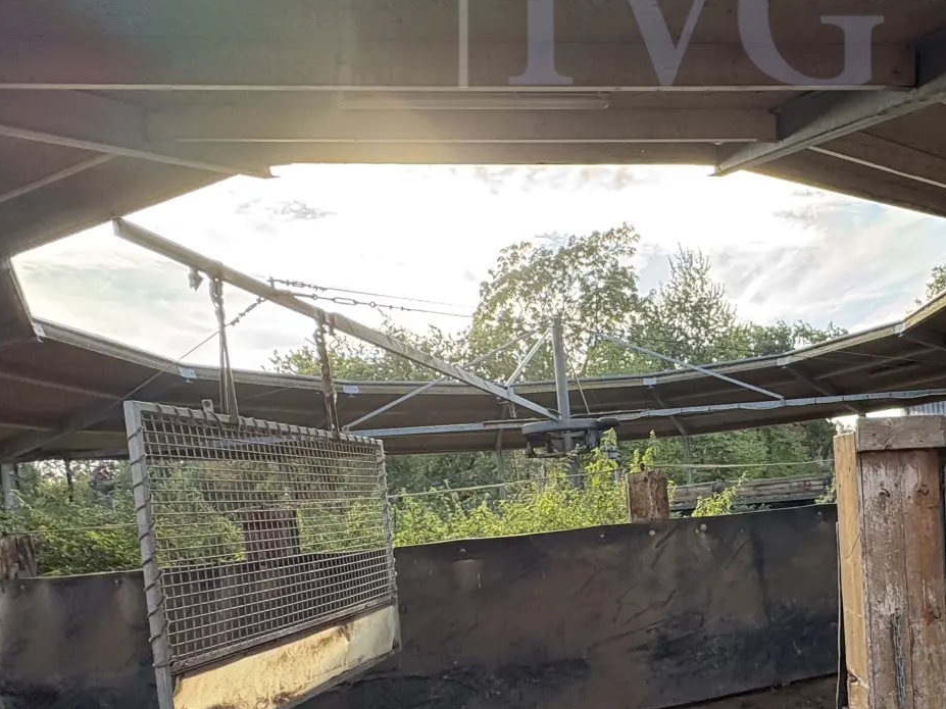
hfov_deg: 57.7
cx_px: 738
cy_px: 523
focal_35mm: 29
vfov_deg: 46.6
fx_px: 792
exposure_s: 1/233
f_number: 2.2
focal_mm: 2.22
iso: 64
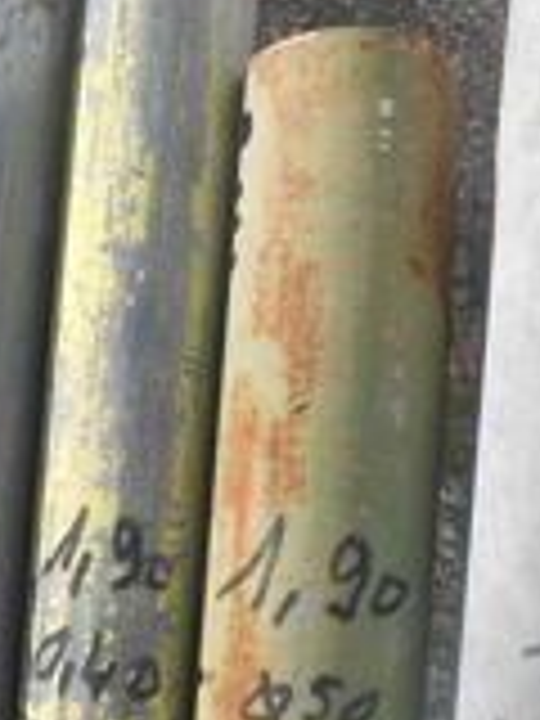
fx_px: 1622
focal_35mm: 78
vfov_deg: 23.5
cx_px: 72
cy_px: 792
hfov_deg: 18.6
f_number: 3.5
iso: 80
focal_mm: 4.6
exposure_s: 1/400
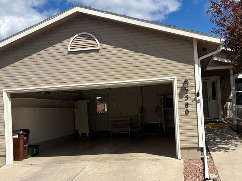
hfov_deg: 49.9
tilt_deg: +2.1
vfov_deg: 38.5
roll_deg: +3.8
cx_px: 145
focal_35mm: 37
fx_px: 258
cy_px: 106
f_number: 1.5
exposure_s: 1/5587
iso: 50
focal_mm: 5.7
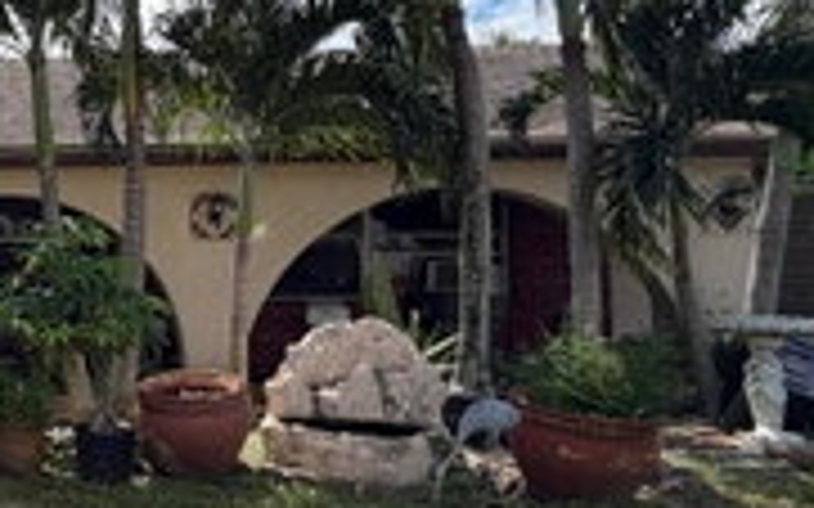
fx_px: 931
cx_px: -148
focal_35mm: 42
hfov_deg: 36.9
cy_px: 243
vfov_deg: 30.5
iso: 32
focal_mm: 2.22
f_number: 2.2
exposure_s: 1/770
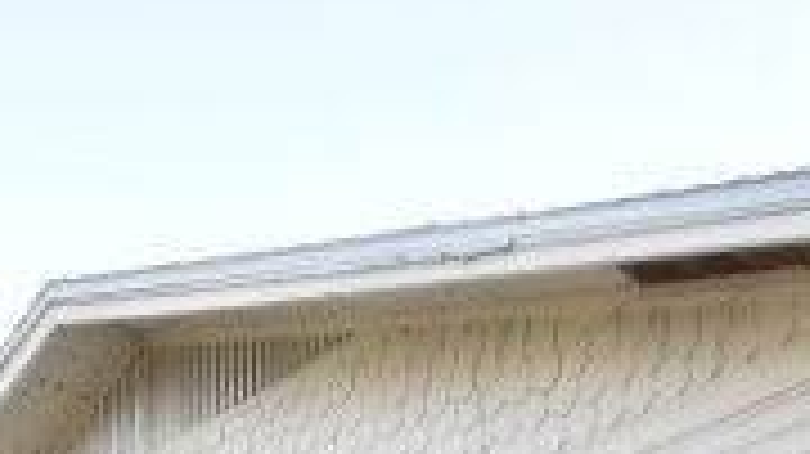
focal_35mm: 63
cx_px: 252
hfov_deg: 33.0
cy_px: 1061
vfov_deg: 14.0
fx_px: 1352
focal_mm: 10
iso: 800
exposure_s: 1/1000
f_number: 3.5
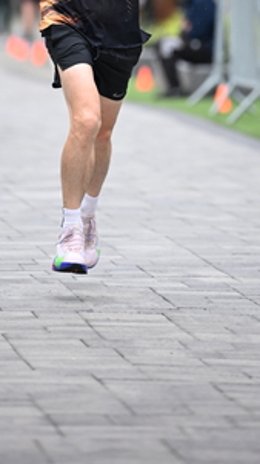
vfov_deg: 5.6
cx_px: 104
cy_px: 45
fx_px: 4701
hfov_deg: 3.2
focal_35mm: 383
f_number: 2.8
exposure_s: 1/1600
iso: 1250
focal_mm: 200
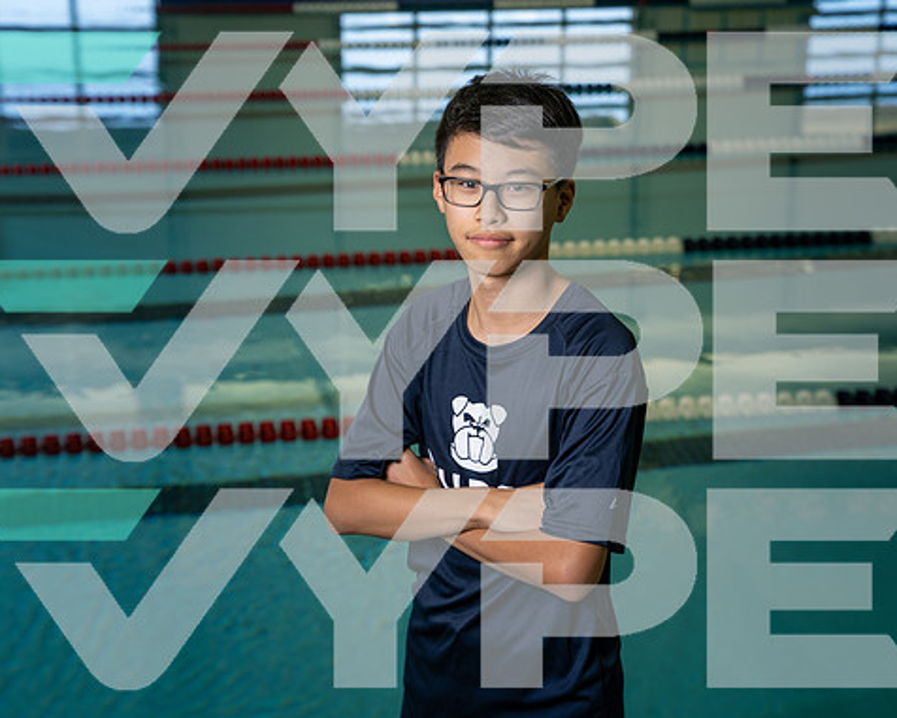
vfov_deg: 21.3
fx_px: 1912
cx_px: 450
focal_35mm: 72
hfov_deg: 26.4
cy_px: 361
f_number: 4.5
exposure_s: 1/250
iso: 200
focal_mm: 63
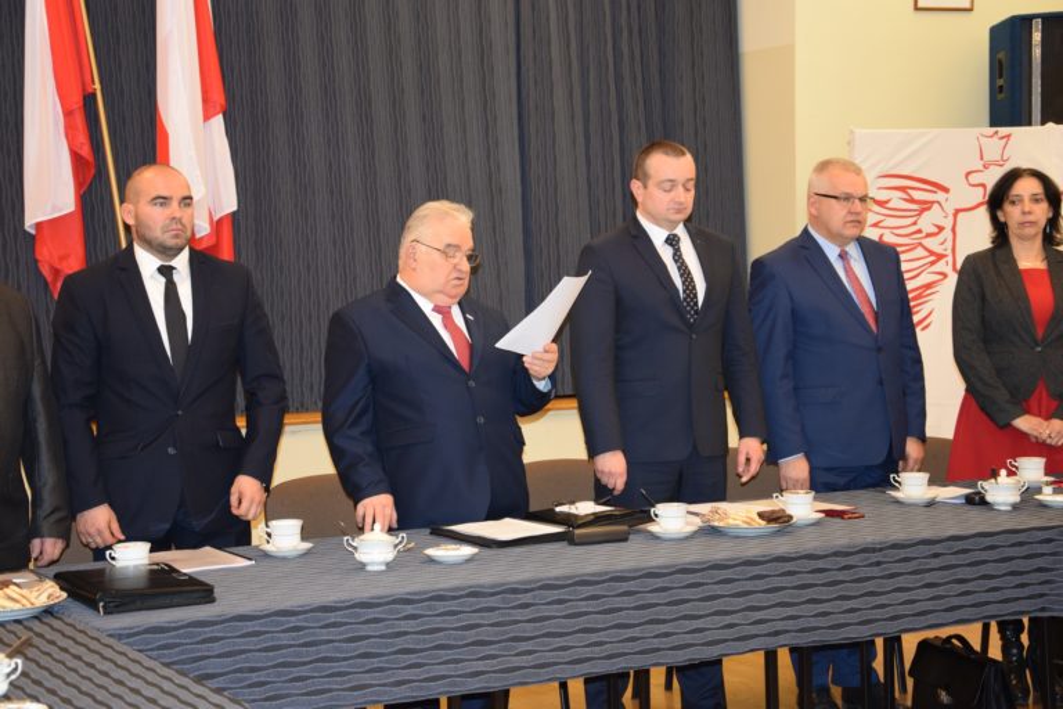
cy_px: 354
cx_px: 532
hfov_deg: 28.1
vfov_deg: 18.9
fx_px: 2126
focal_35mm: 72
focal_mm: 48
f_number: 4.8
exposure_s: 1/60
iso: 1100
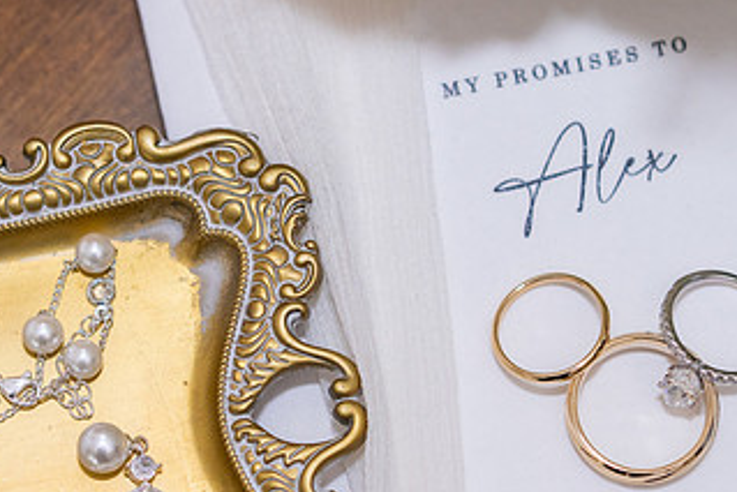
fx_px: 4731
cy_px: 334
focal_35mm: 231
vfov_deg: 6.0
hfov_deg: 8.9
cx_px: 321
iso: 640
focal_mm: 85
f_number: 2.8
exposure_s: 1/125
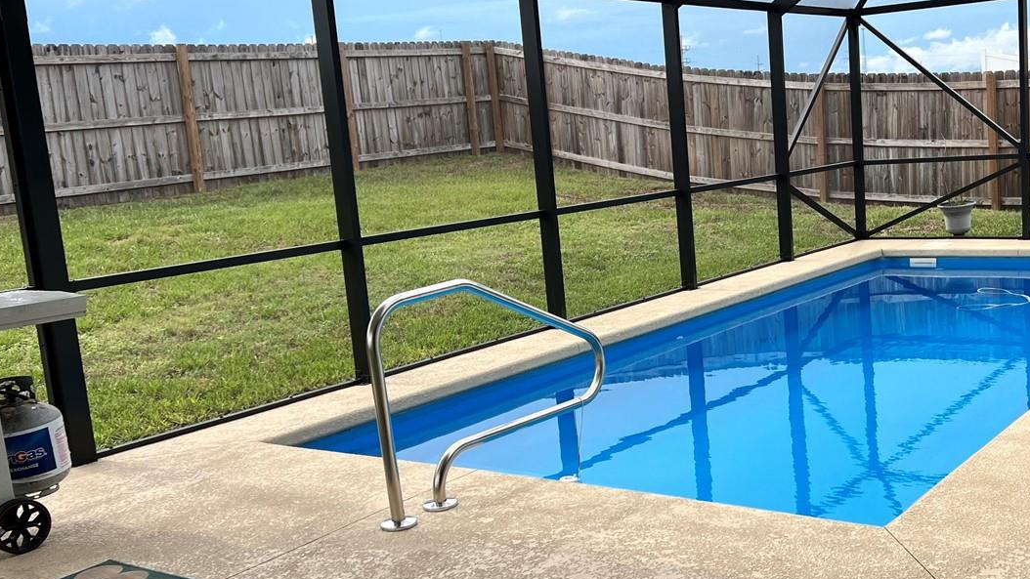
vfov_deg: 27.7
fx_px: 1174
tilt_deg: -9.6
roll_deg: +3.5
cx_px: 727
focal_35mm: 43
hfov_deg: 46.2
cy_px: 319
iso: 50
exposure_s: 1/1361
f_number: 1.5
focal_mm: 5.7
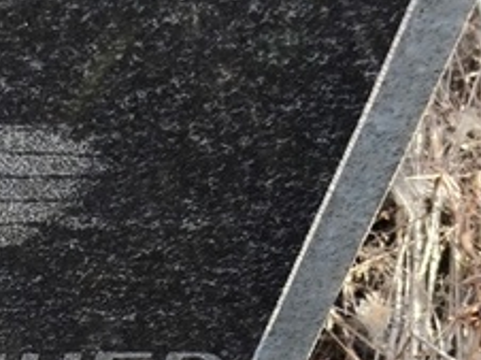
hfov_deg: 10.7
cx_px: -273
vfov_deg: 8.2
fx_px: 2457
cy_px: 511
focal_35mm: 177
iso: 50
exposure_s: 1/128
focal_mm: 4.71
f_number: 1.7
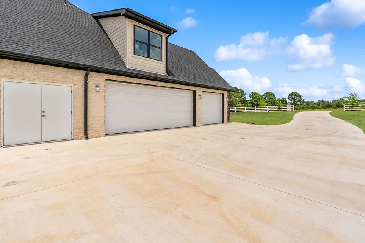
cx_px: 185
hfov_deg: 93.3
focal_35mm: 17
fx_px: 172
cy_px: 115
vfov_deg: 70.4
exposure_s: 1/1600
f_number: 8
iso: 320
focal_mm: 16
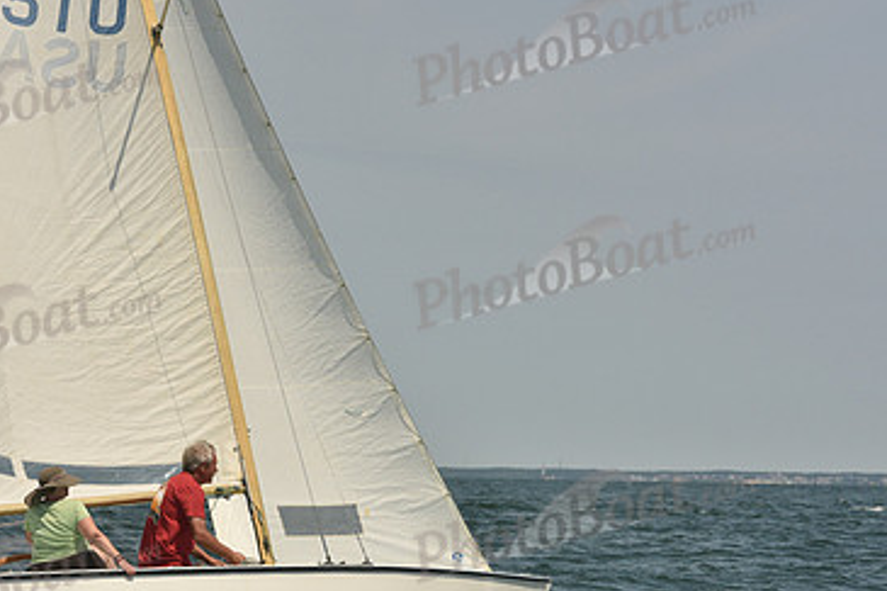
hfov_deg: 12.9
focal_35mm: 159
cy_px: 427
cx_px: 289
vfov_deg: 8.6
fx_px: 3916
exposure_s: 1/1000
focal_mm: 100
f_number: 8
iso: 320
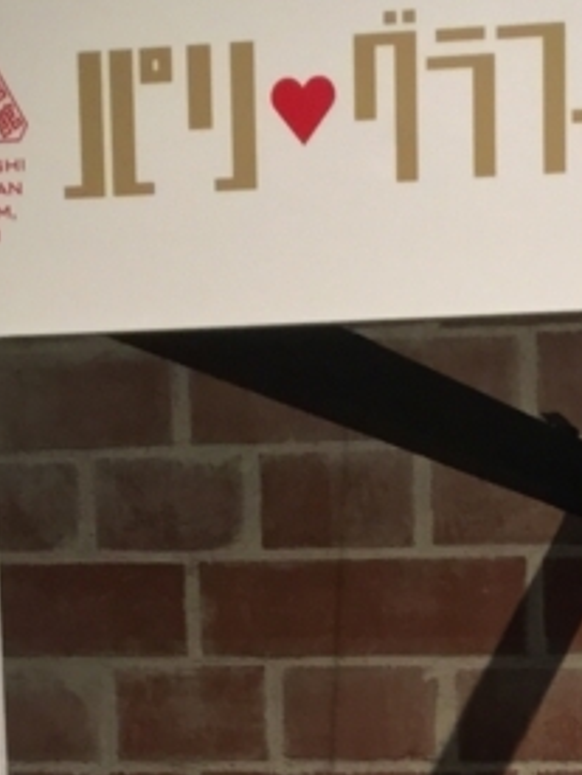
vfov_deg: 15.5
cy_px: 1227
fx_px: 2578
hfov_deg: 12.4
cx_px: 815
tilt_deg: -7.6
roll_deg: -0.9
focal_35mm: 115
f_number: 2.4
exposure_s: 1/30
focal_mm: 3.3
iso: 100
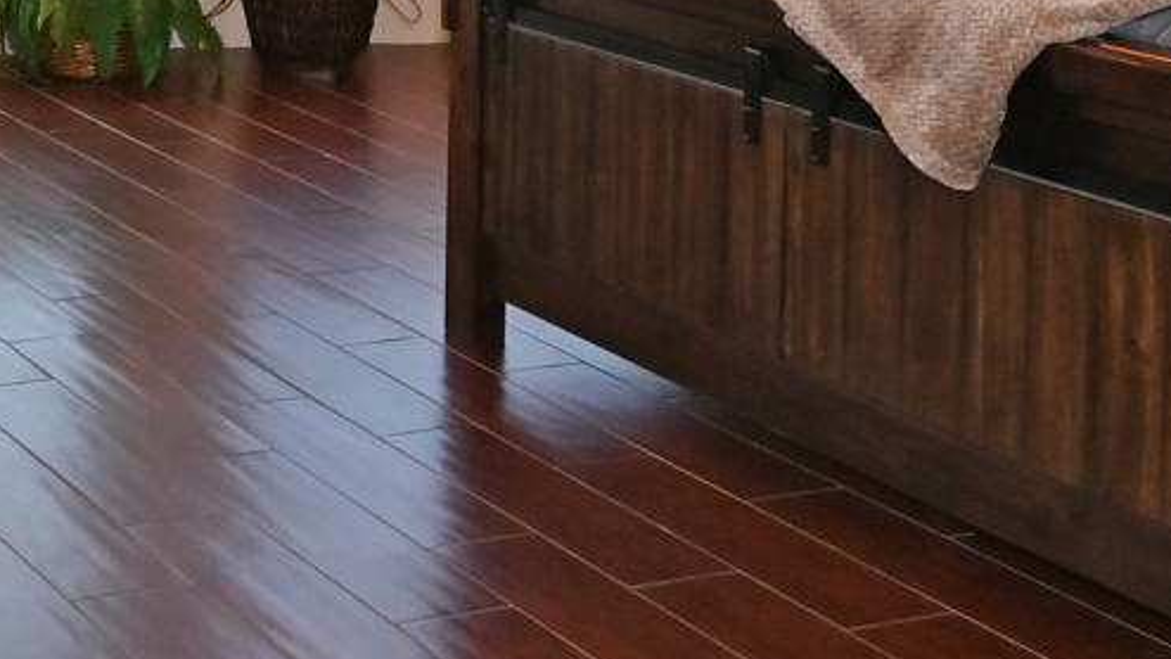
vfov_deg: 12.8
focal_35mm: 89
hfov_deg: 23.3
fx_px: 2764
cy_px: -351
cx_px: 135
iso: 1100
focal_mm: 14
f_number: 4
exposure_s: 1/60
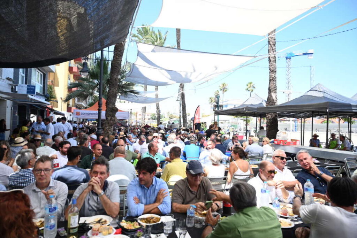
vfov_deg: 53.1
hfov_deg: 73.7
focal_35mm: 24
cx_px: 178
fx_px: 238
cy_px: 119
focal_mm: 24
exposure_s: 1/640
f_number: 5
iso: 400
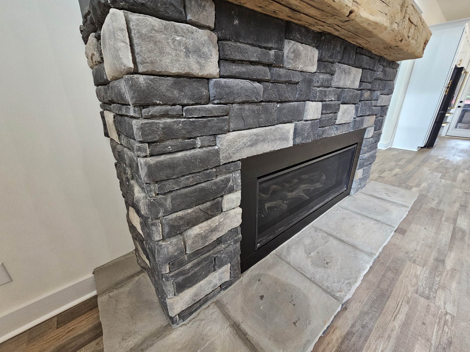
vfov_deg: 89.9
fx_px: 177
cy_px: 176
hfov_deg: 106.2
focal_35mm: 13
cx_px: 235
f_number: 2.2
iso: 400
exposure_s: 1/60
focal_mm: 2.2
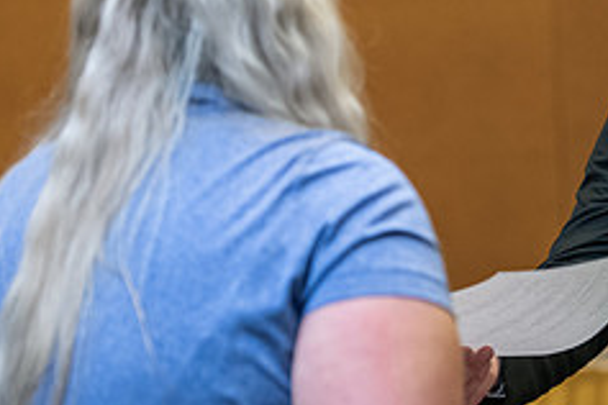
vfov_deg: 6.8
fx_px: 3394
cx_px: 598
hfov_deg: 10.2
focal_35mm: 201
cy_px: 163
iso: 1600
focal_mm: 82
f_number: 3.2
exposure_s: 1/200
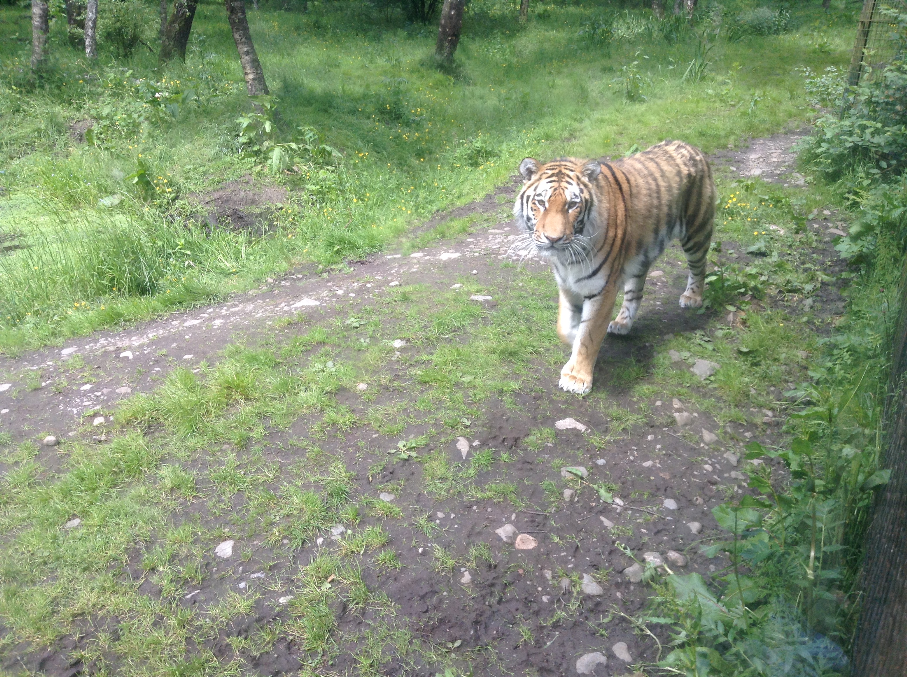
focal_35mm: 33
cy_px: 338
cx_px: 454
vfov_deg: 42.8
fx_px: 863
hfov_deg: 55.4
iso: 40
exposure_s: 1/120
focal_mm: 3.3
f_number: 2.4
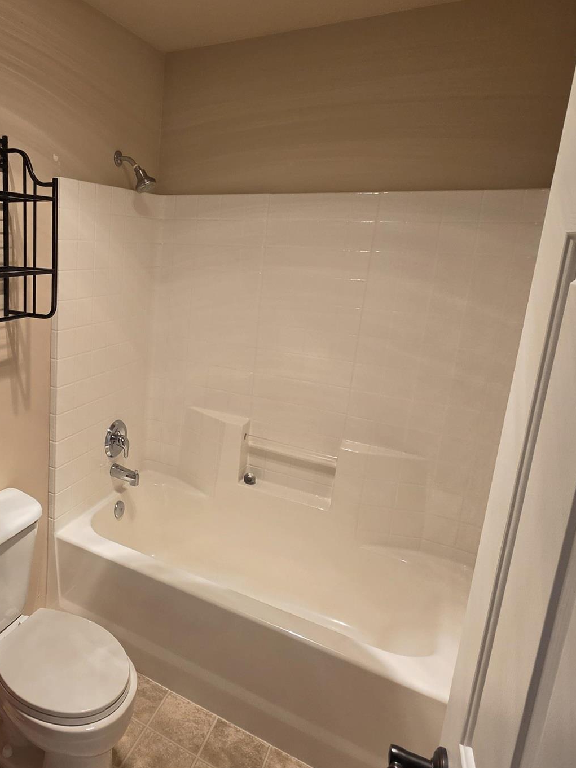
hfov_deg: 55.9
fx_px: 488
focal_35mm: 22
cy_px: 352
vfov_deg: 76.2
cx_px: 100
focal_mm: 2.2
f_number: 1.9
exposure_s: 1/120
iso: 200
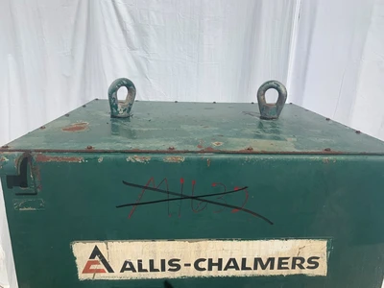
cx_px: 192
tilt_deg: -13.8
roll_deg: -2.2
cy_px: 144
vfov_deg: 53.1
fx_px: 288
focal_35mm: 26
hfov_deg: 67.3
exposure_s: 1/5128
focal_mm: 4.25
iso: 25
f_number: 1.8
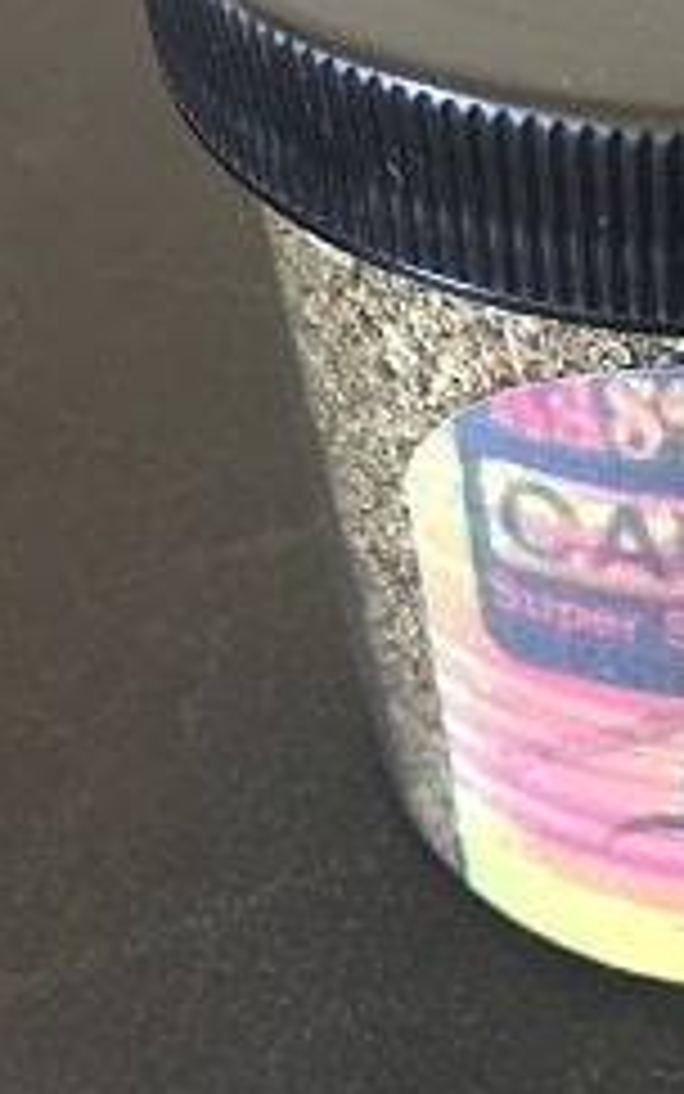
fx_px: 1759
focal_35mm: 59
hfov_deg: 20.8
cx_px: 774
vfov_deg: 34.5
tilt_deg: -45.5
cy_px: 504
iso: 250
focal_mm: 4.15
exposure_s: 1/15
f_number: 2.2
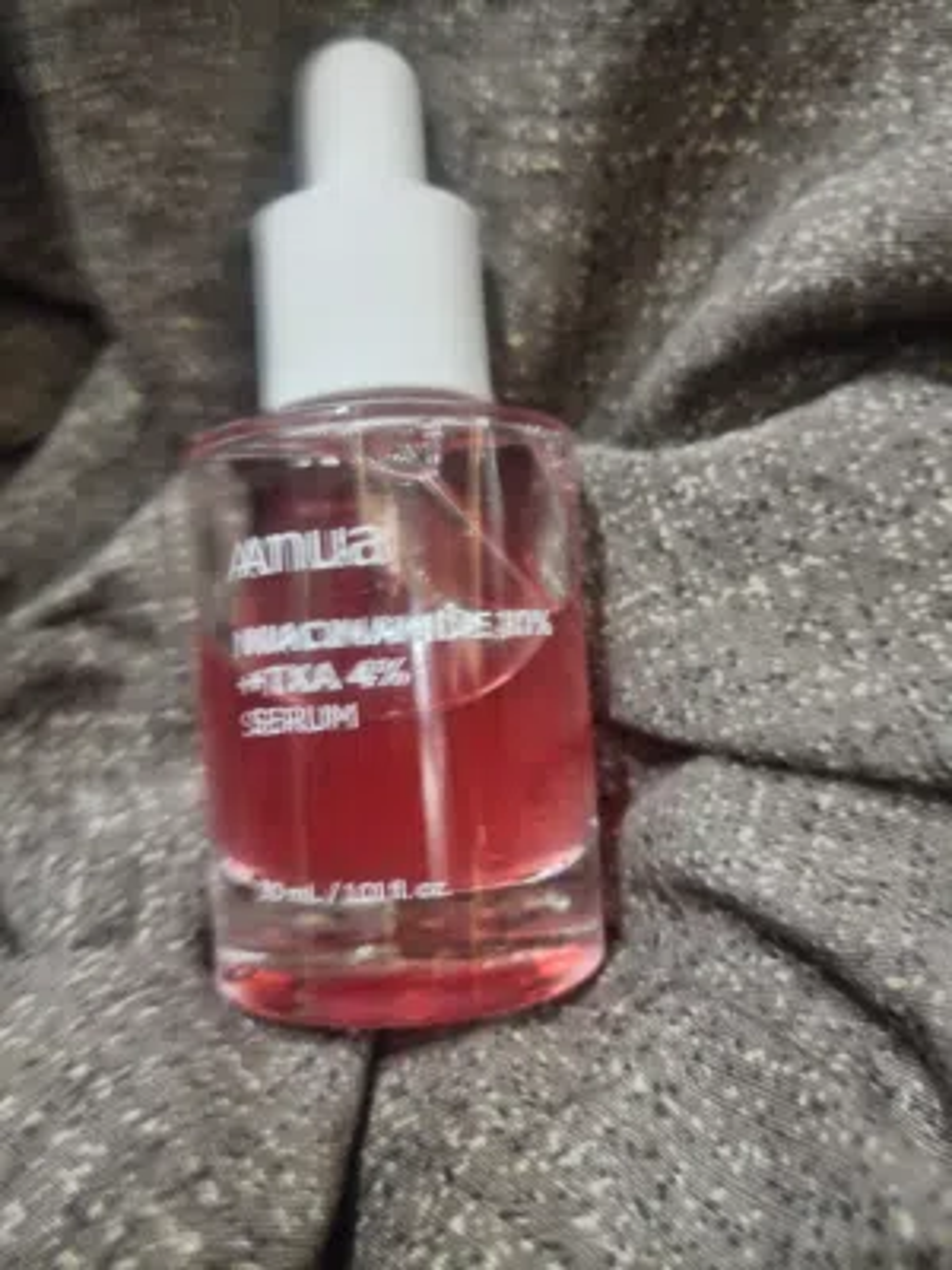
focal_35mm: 27
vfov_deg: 65.3
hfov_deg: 51.4
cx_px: 476
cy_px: 635
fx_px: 990
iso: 2322
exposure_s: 1/33.3
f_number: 1.9
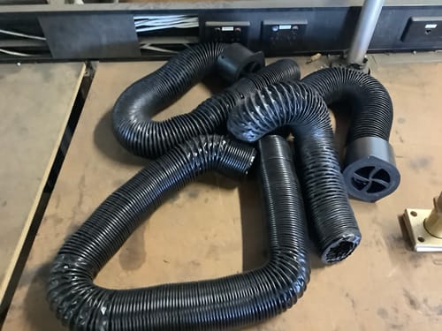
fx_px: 396
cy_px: 166
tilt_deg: -49.7
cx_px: 221
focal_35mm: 31
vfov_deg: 45.4
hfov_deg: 58.4
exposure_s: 1/17
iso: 640
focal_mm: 3.3
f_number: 2.4
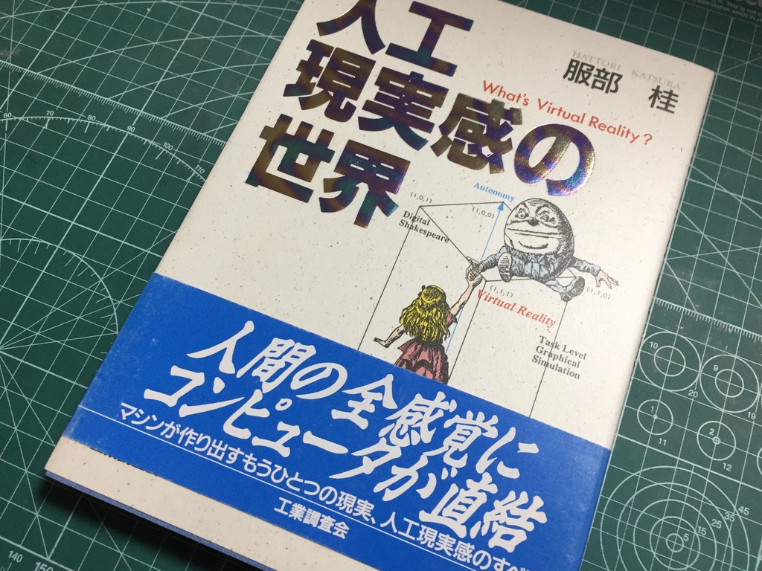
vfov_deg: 48.2
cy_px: 286
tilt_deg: -71.5
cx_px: 381
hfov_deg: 61.7
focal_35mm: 29
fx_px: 638
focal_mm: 4.15
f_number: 2.2
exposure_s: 1/30
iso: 40
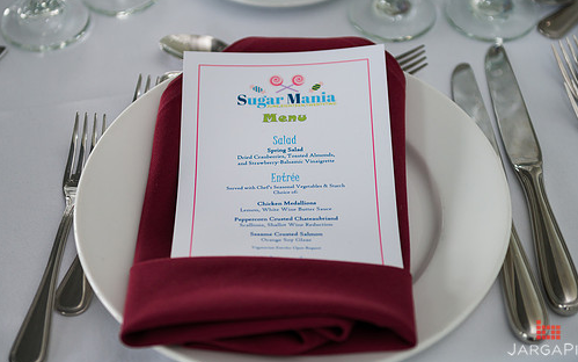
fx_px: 1119
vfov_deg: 18.3
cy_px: 157
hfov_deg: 29.0
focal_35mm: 71
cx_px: 283
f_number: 3.2
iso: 200
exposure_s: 1/200
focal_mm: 60
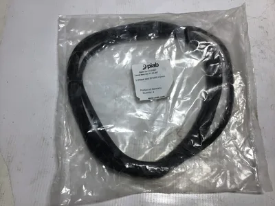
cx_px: 138
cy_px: 103
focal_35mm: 31
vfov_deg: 45.4
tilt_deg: -68.1
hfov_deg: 58.4
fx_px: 246
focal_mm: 3.3
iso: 25
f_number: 2.4
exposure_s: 1/220
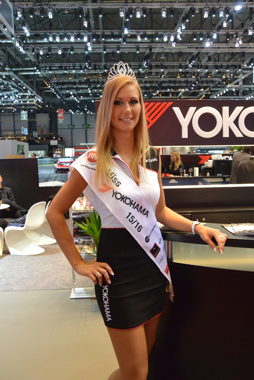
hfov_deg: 42.3
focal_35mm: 31
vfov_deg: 60.3
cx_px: 127
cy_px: 190
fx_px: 328
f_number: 4.2
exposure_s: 1/60
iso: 720
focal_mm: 11.5
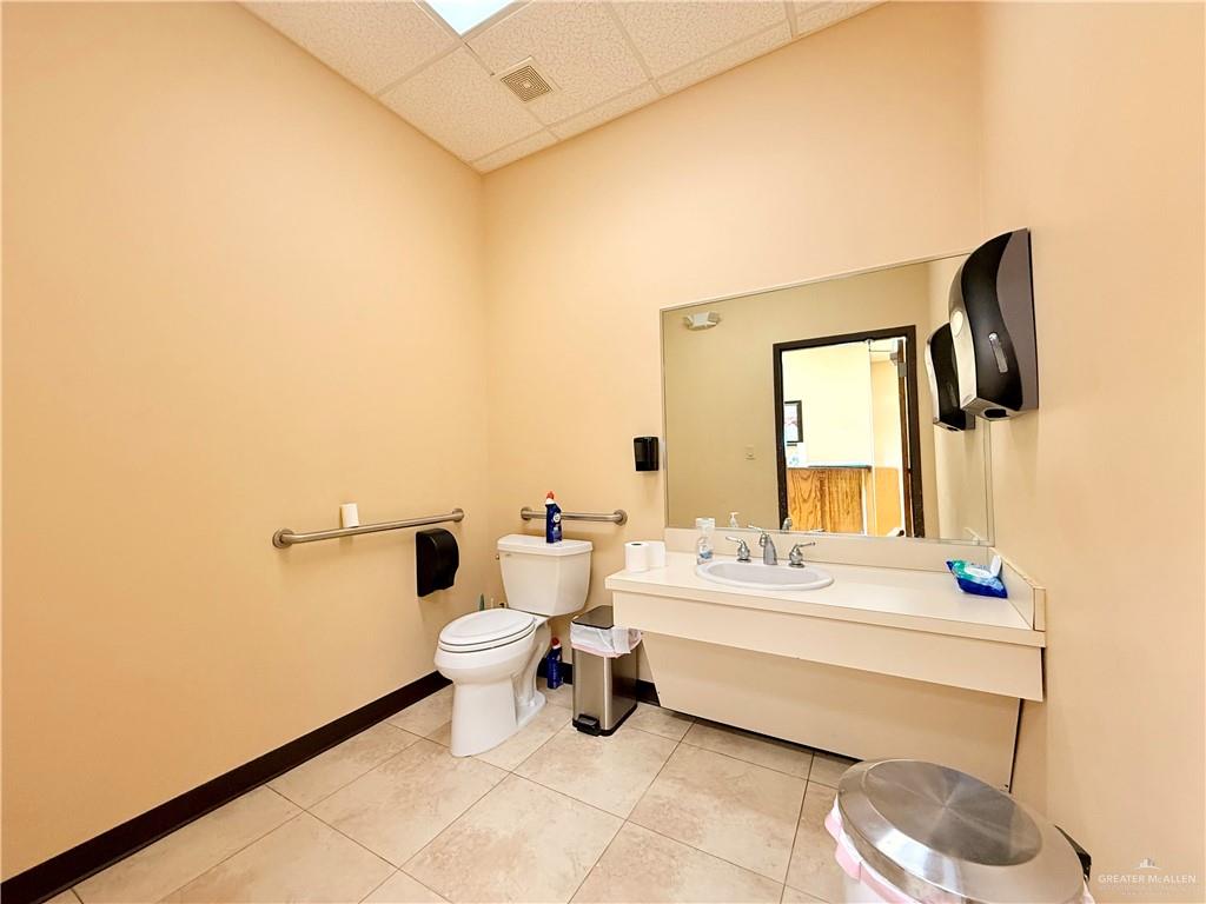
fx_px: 488
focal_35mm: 14
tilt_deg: +1.1
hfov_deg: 102.1
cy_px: 452
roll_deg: +1.1
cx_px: 603
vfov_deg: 85.7
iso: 250
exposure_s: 1/60
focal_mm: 2.22
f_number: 2.2
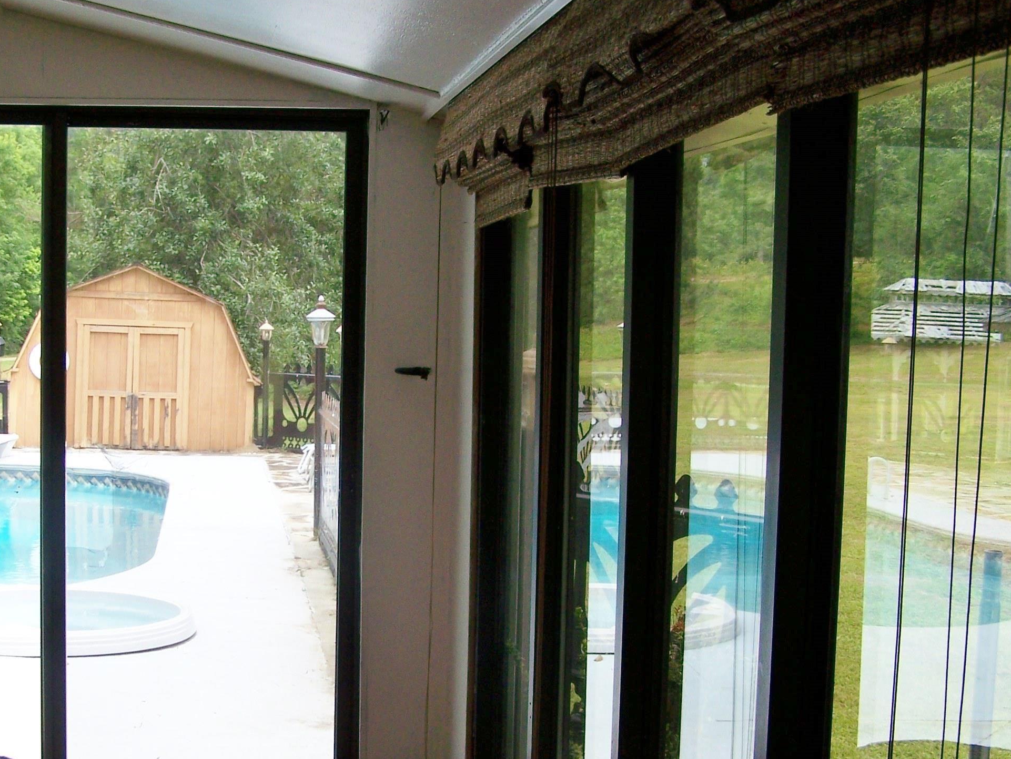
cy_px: 445
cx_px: 347
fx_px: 1637
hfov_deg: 34.1
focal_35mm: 56
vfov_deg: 26.1
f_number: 2.8
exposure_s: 1/200
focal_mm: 6.3
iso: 80
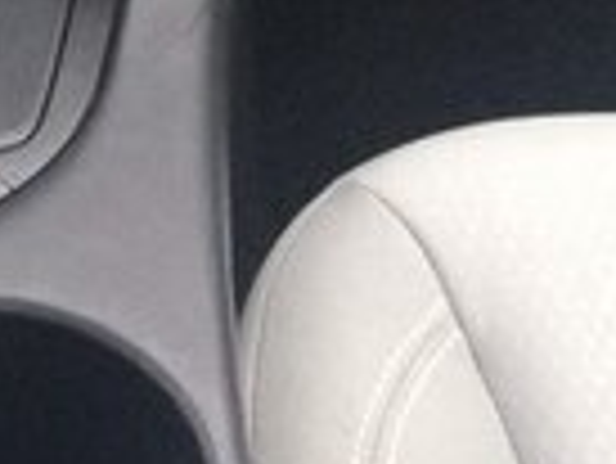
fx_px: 2494
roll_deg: +4.7
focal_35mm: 140
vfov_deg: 9.9
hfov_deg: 12.6
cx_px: -553
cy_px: -453
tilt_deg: -27.7
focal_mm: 4.15
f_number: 2.2
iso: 80
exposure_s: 1/33
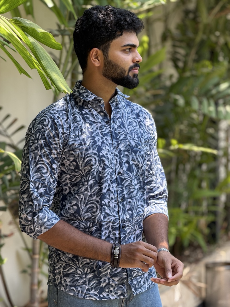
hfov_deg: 14.8
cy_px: 154
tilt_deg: -2.6
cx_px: 115
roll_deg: -0.2
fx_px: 886
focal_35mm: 100
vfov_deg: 19.6
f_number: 2.8
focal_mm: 16.89
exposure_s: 1/135
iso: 50
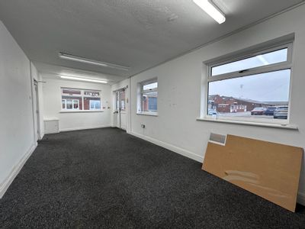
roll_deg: -0.3
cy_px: 114
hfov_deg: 102.1
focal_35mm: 14
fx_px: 123
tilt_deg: -3.3
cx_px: 152
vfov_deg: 85.7
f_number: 2.2
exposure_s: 1/100
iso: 125
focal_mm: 2.22
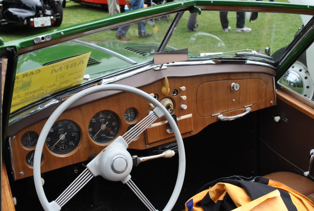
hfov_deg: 46.3
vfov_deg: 32.0
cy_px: 106
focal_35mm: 42
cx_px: 157
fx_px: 367
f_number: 6.3
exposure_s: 1/160
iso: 100
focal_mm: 28
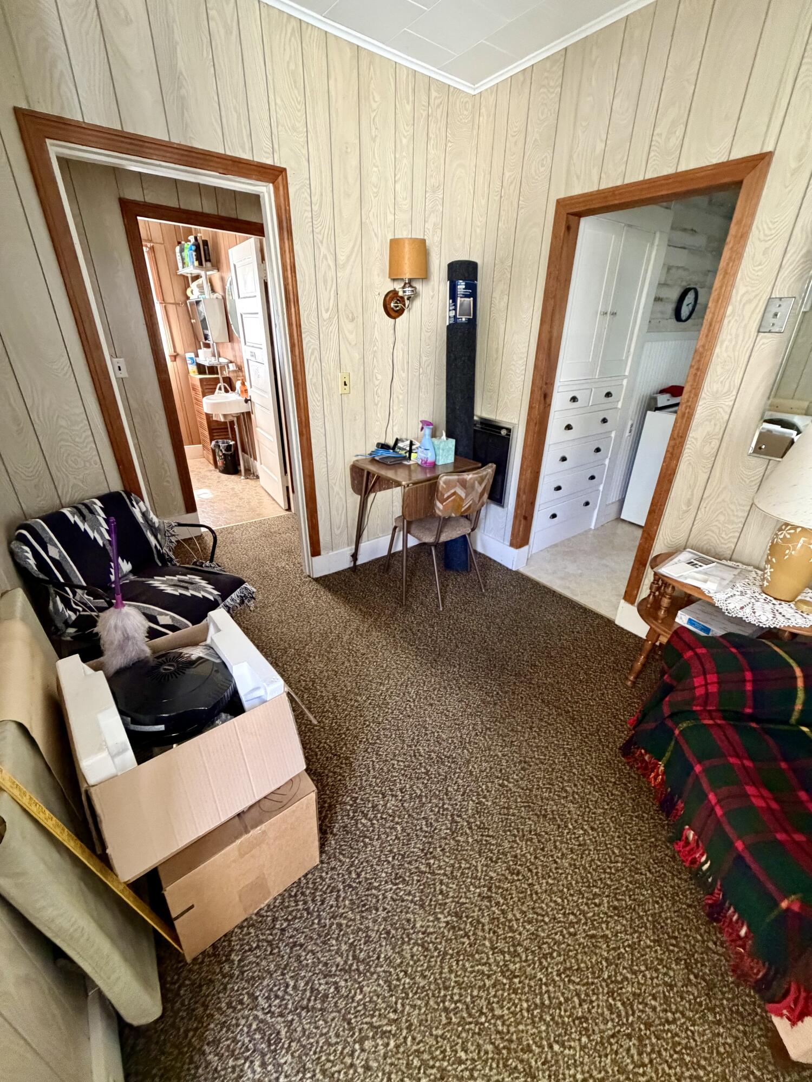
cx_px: 406
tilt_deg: -26.8
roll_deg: -1.5
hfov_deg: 85.7
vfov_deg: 102.1
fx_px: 438
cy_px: 541
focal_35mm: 14
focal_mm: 2.22
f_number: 2.2
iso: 640
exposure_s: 1/60
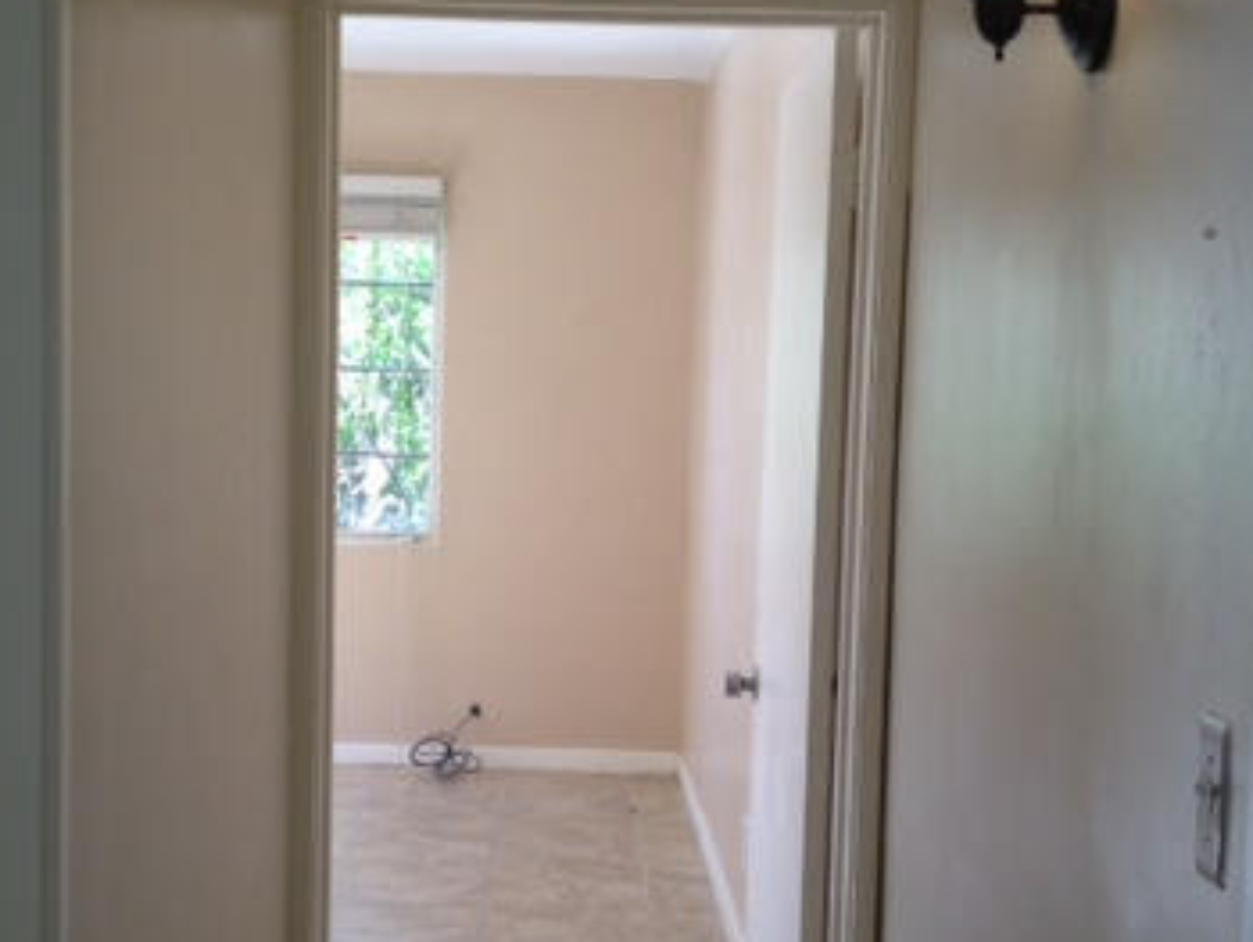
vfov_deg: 22.9
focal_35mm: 64
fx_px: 2318
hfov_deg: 30.2
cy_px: 584
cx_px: 562
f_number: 2.4
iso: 80
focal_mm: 4.28
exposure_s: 1/60
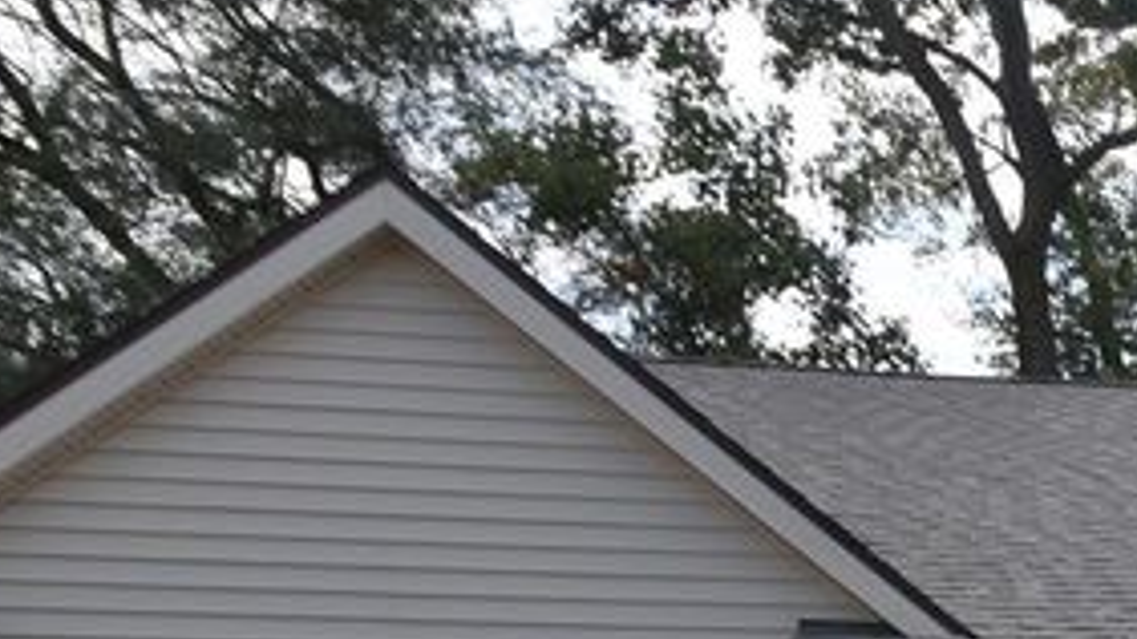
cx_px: 1619
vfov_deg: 16.8
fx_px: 1988
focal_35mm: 66
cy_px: 928
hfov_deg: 25.5
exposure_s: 1/250
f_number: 8
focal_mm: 11.5
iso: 140
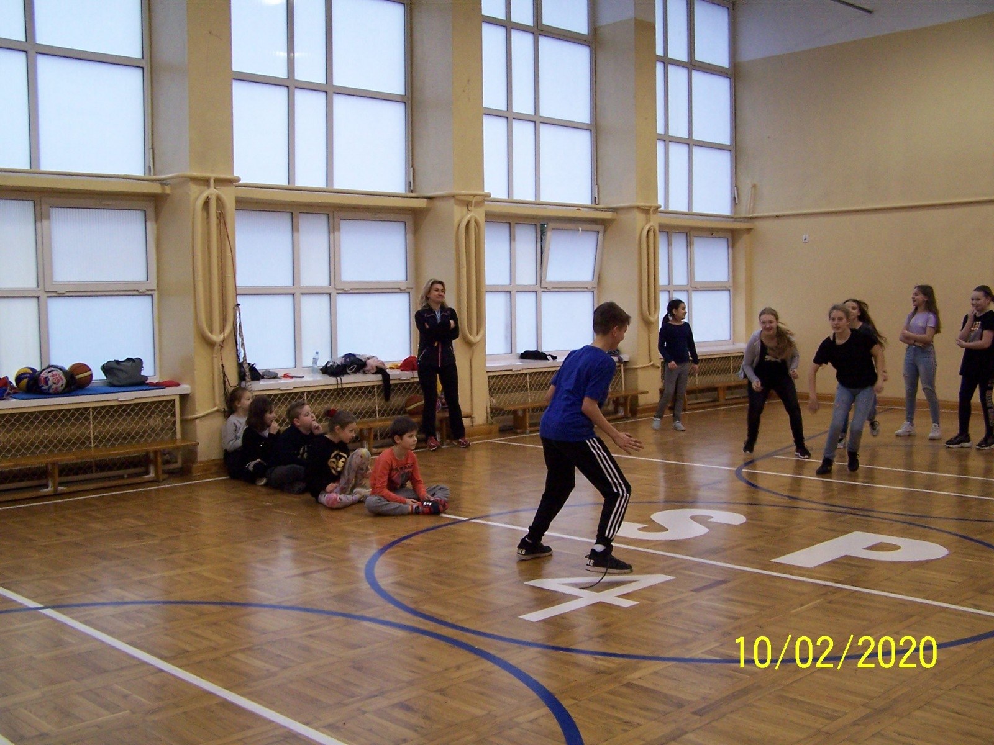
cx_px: 497
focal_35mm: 40
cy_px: 372
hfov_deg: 46.8
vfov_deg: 36.0
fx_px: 1149
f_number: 2.8
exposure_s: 1/90
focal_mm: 6.7
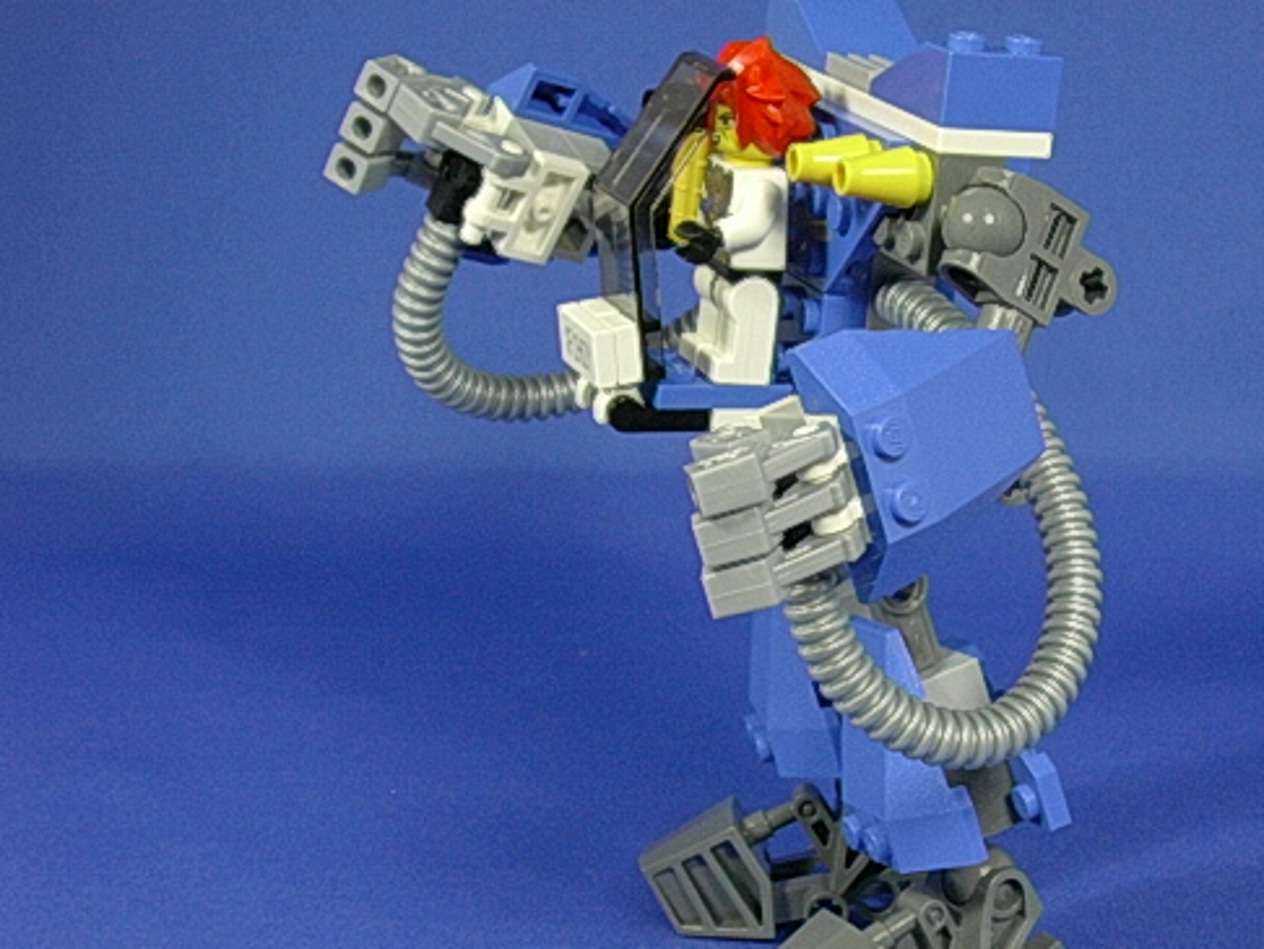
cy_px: 528
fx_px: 2886
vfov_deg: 18.7
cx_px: 824
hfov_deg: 24.6
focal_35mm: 79
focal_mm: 9
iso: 70
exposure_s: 1/14.6
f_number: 3.4
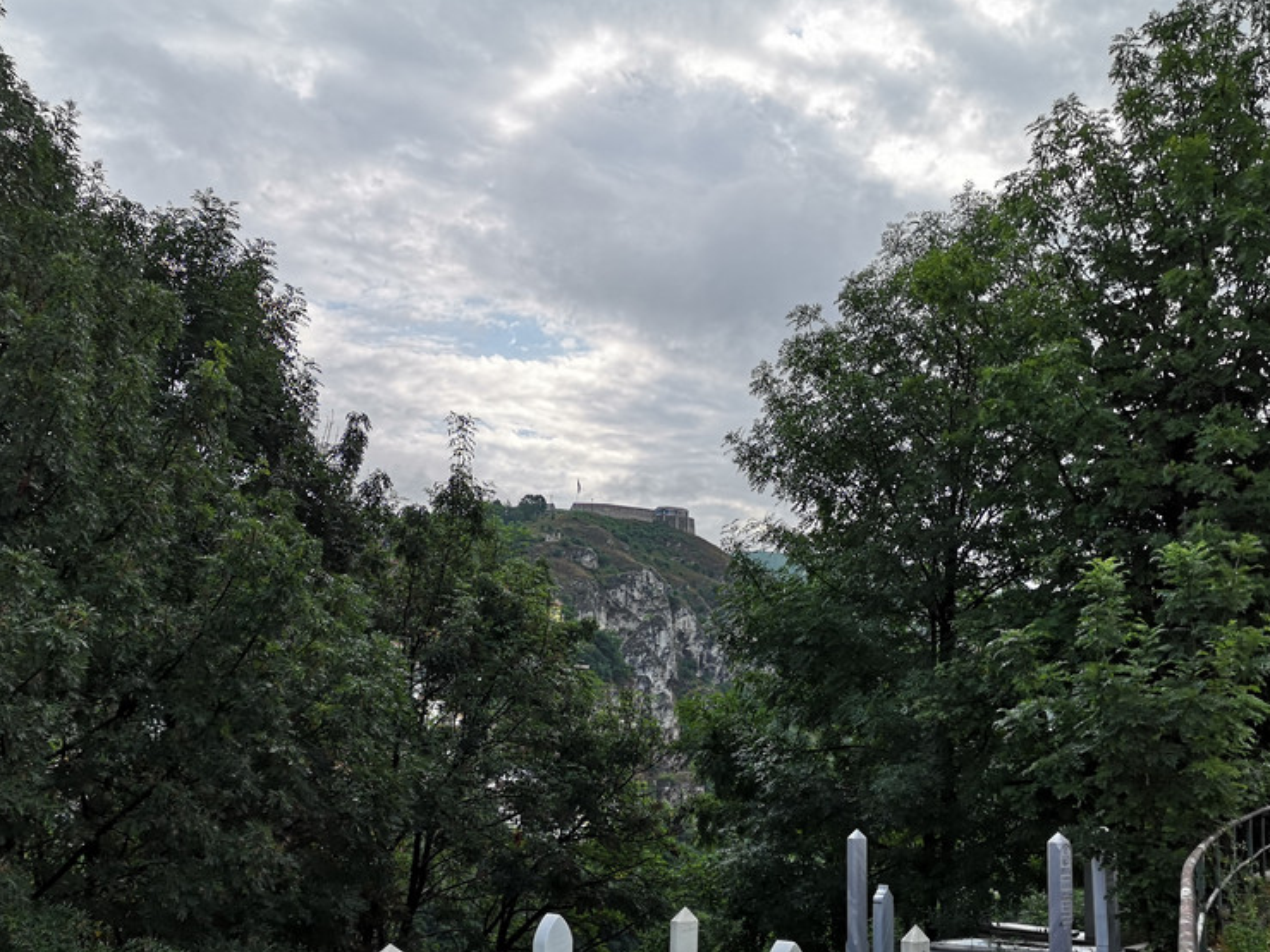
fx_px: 1431
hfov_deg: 47.8
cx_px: 573
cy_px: 615
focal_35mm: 39
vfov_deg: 36.5
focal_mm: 3.95
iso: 50
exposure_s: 1/3185
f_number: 1.8
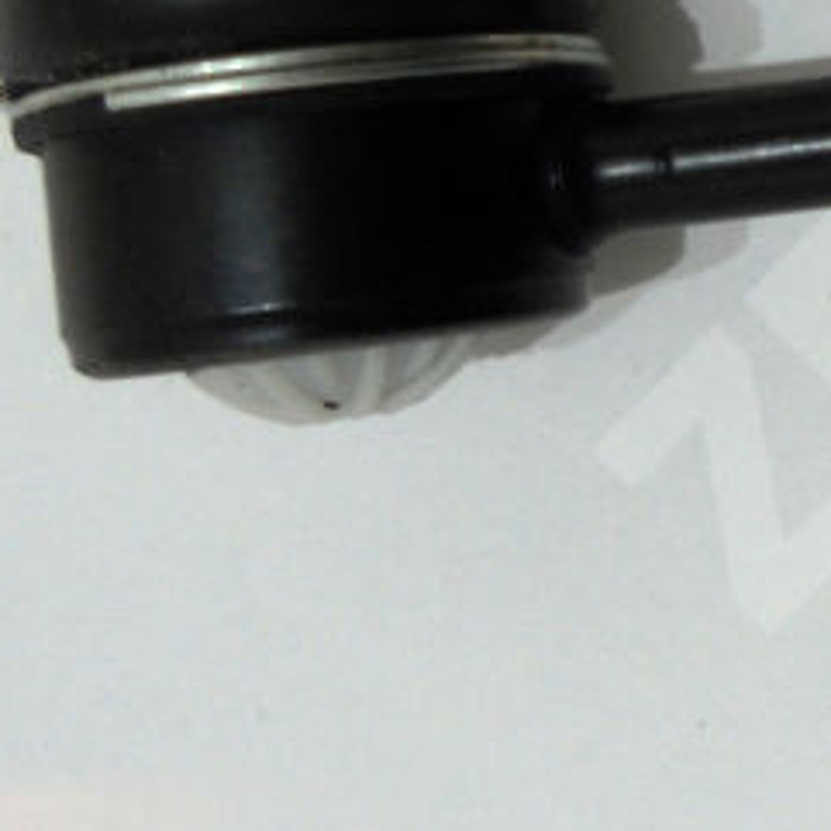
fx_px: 2689
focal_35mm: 99
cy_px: 76
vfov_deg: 17.3
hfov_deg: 16.1
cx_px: 1248
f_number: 3.2
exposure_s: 1/40
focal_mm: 4.9
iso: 80
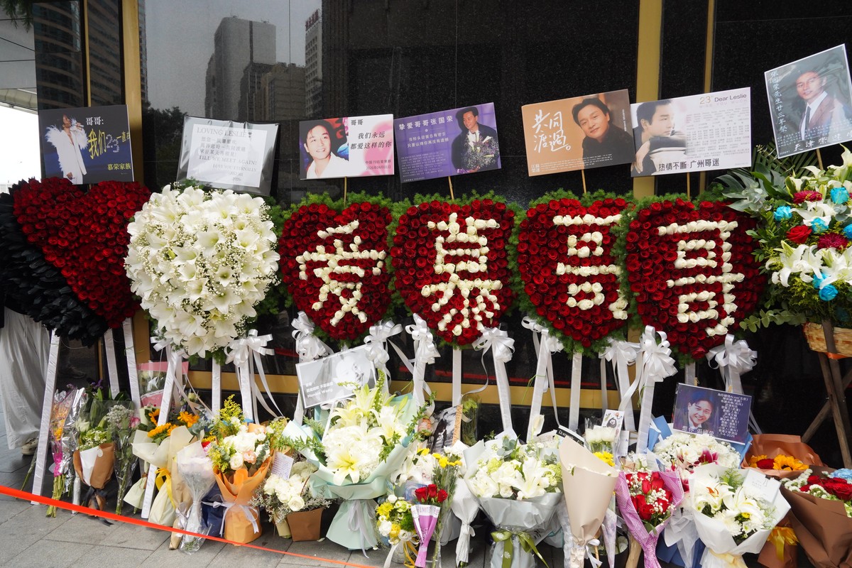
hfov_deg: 73.7
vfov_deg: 53.1
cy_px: 284
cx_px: 426
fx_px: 568
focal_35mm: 24
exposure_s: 1/250
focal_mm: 24
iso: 1250
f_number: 13
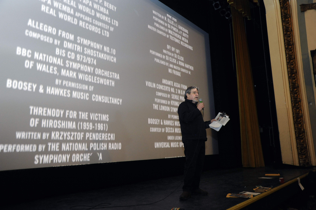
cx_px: 158
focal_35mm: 32
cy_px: 105
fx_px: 281
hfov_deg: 58.7
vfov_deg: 41.1
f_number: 5
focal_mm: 32
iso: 2800
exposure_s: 1/60
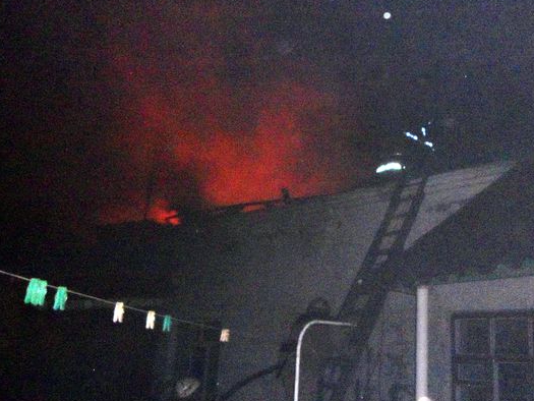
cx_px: 322
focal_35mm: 36
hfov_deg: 51.0
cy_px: 202
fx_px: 555
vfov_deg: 39.7
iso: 640
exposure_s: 1/15
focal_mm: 4.9
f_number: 8.9
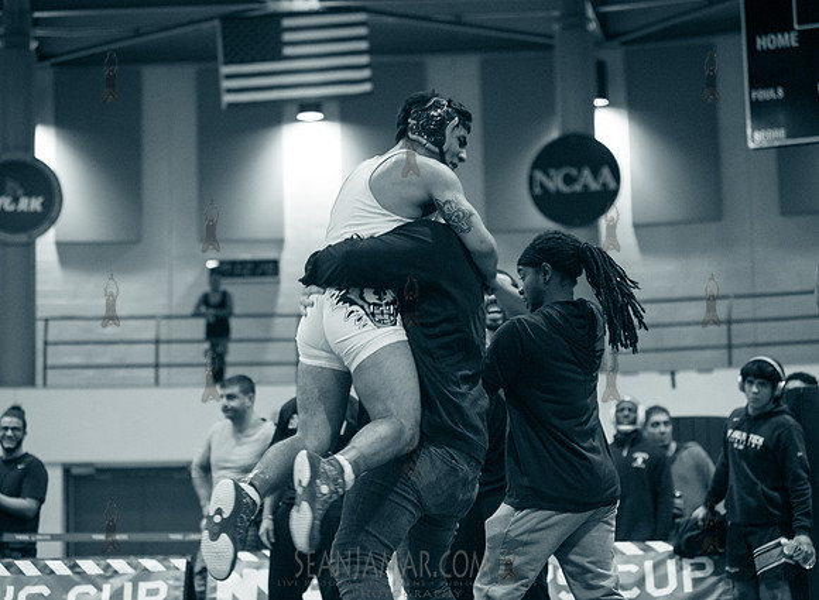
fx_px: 2132
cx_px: 340
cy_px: 280
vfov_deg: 16.0
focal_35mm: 91
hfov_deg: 21.7
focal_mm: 80
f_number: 2.8
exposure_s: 1/320
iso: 4000
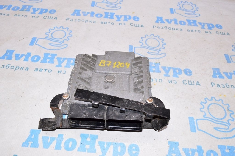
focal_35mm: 30
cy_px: 78
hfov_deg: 62.0
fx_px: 196
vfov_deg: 43.5
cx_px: 118
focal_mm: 20
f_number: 8
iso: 1600
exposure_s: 1/160
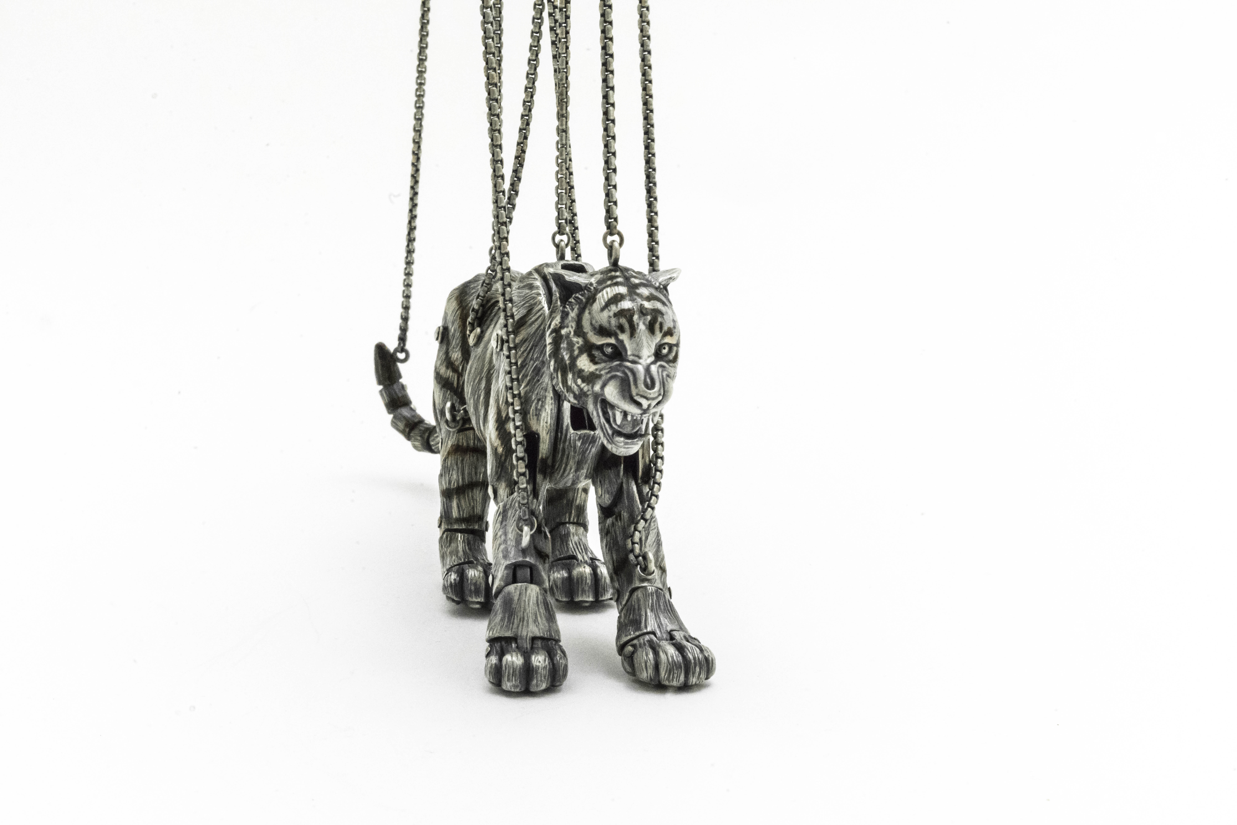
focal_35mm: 50
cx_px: 618
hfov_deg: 39.6
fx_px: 1718
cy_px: 412
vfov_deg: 27.0
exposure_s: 1/100
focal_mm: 50
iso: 25600
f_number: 22
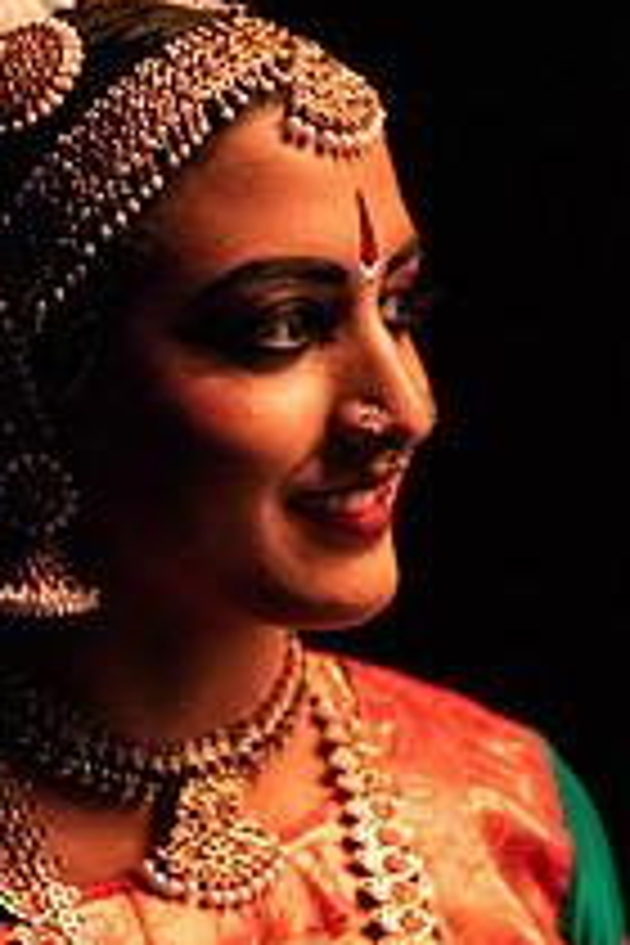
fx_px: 2704
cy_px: 670
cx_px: 243
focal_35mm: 103
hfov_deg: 13.3
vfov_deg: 19.7
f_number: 4.5
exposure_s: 1/200
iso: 16000
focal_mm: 48
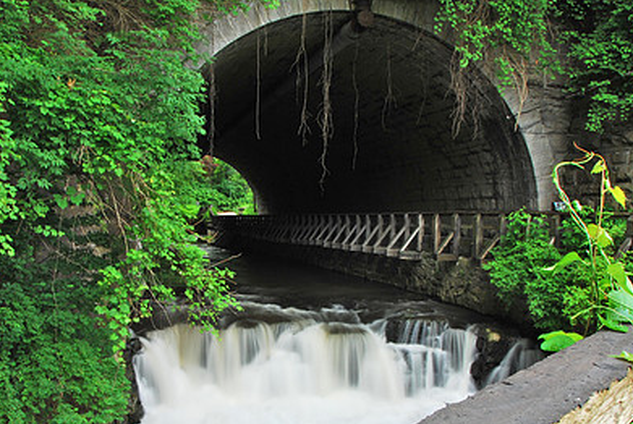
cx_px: 267
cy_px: 286
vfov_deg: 33.2
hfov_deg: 48.2
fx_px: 704
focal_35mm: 40
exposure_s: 1.3
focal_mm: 18
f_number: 22
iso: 100
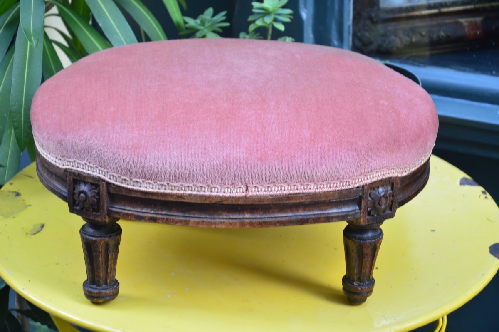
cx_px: 250
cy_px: 166
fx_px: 1558
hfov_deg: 18.2
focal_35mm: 112
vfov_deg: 12.2
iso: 200
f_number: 5.3
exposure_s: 1/25
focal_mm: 75
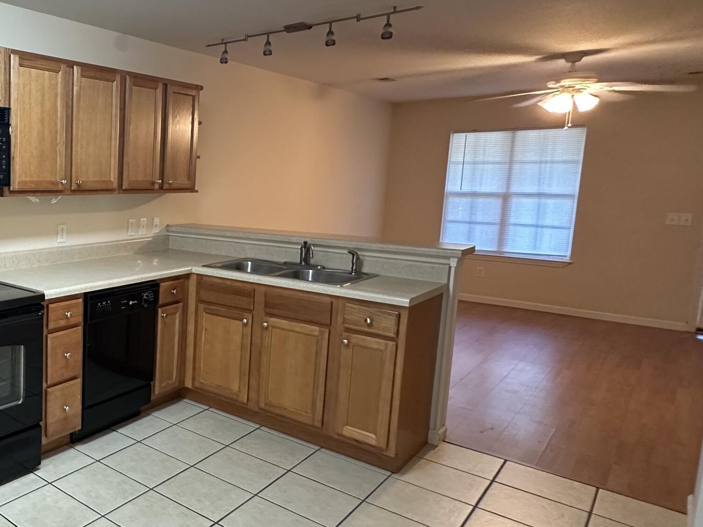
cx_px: 20
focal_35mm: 28
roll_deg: -0.2
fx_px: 569
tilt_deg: -6.0
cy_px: 245
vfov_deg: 49.7
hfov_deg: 52.2
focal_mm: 2.22
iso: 400
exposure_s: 1/60
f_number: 2.2
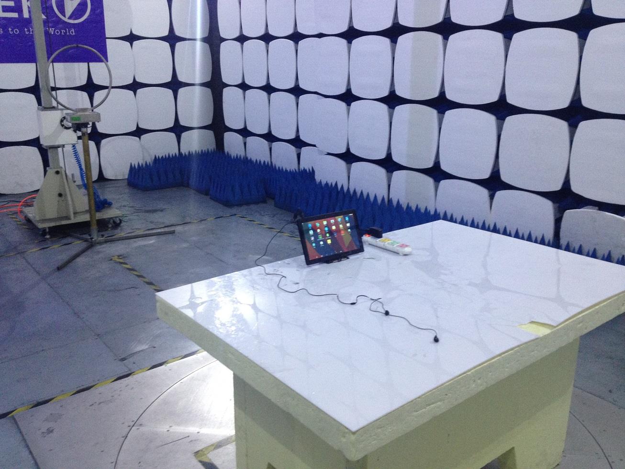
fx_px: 632
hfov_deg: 52.6
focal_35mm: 35
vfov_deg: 40.7
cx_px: 312
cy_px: 234
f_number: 2.4
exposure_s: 1/20
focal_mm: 4.28
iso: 160
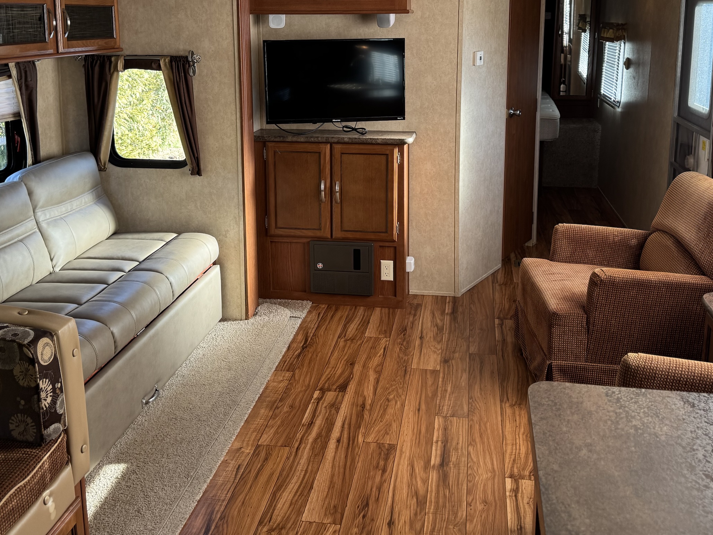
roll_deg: -1.5
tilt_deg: -9.9
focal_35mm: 35
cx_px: 359
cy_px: 152
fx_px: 721
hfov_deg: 52.6
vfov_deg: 39.9
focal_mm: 6.76
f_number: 1.78
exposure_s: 1/121
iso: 100
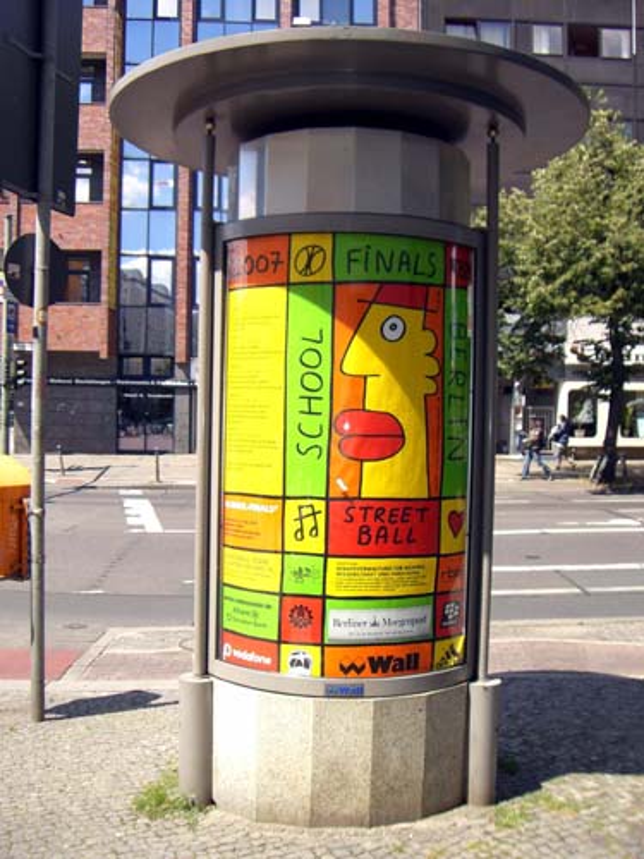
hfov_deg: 37.7
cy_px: 430
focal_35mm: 38
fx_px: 943
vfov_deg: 49.0
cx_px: 322
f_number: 2.7
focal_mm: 6.2
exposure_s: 1/640
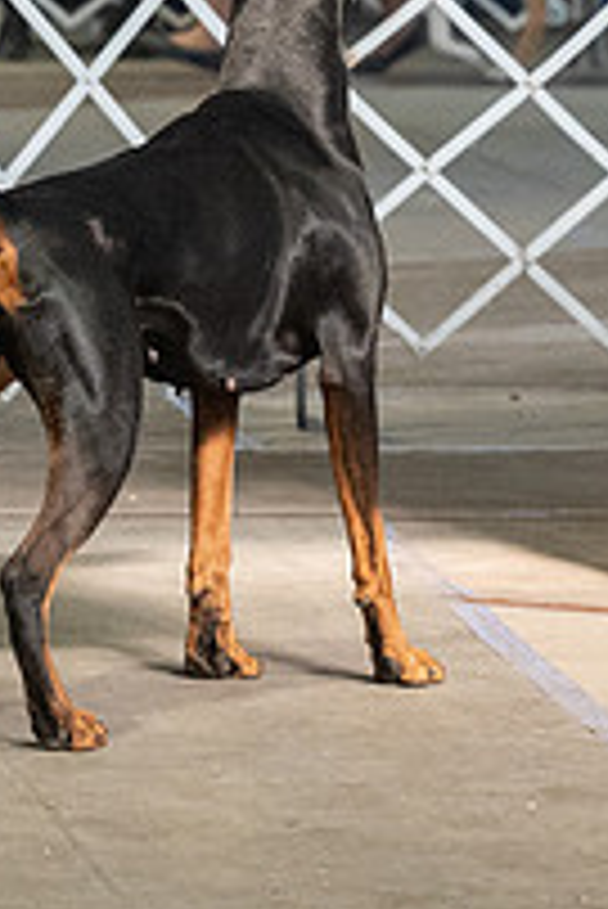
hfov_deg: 4.2
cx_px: 299
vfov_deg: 6.3
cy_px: -72
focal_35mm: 324
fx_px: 8193
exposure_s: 1/400
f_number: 5
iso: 6400
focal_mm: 97
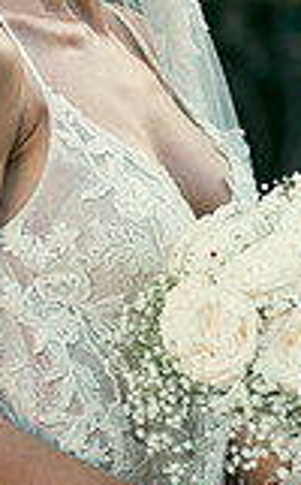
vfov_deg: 5.9
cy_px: 172
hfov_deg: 3.7
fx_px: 4707
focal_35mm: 357
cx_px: 120
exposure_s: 1/200
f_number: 3.5
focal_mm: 125
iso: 160
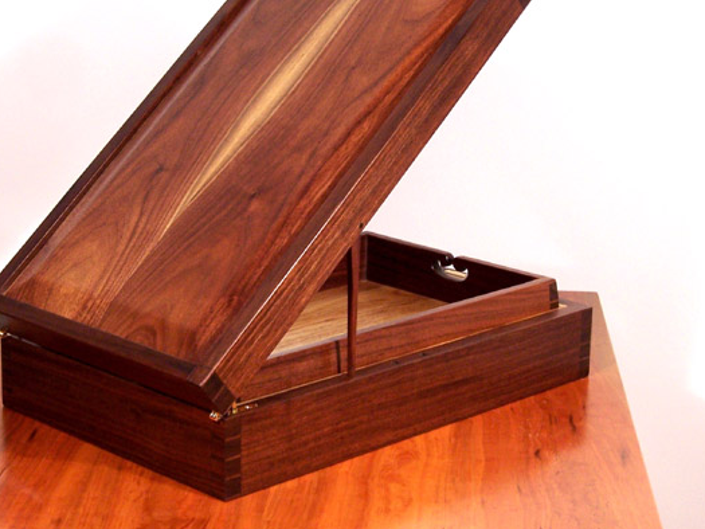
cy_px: 236
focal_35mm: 89
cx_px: 316
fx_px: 1813
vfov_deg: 16.6
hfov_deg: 22.0
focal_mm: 12.1
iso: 140
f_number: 4.8
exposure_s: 1/20
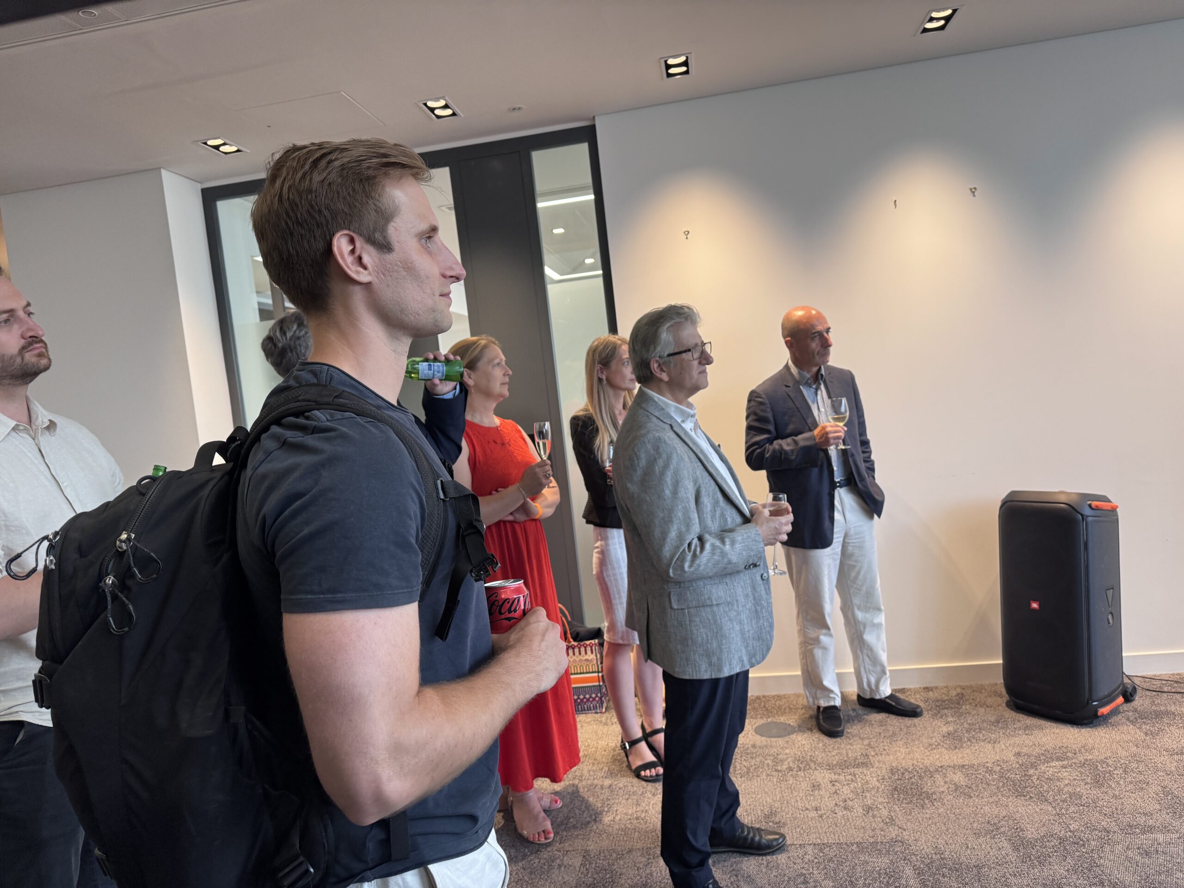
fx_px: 821
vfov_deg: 56.8
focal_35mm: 24
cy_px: 444
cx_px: 592
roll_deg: +7.3
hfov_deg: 71.6
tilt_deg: -2.4
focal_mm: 6.76
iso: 160
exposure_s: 1/121
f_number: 1.78
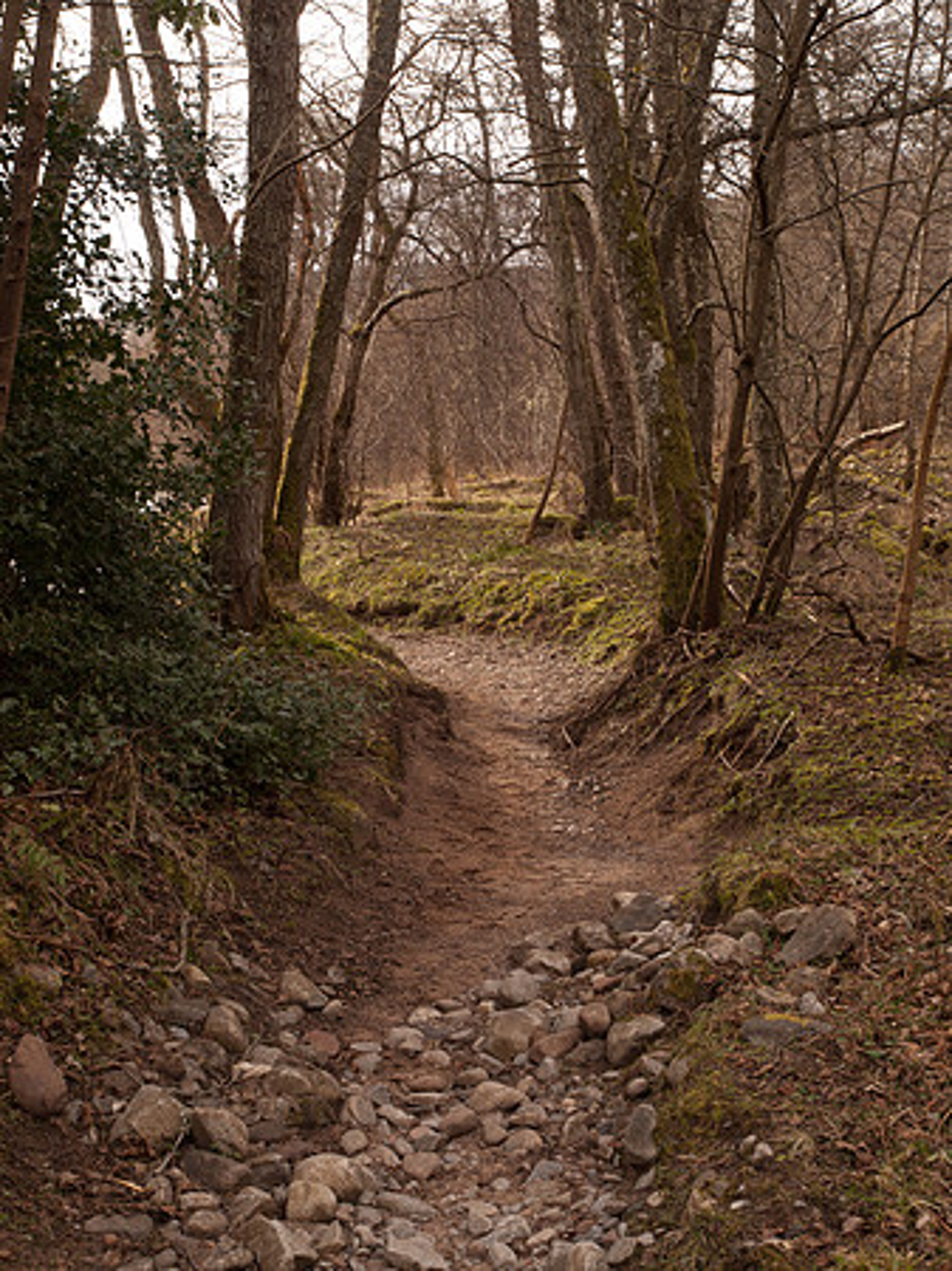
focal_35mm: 46
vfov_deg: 41.3
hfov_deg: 31.5
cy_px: 636
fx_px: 1688
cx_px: 476
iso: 200
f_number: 9
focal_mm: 23
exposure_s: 1/80
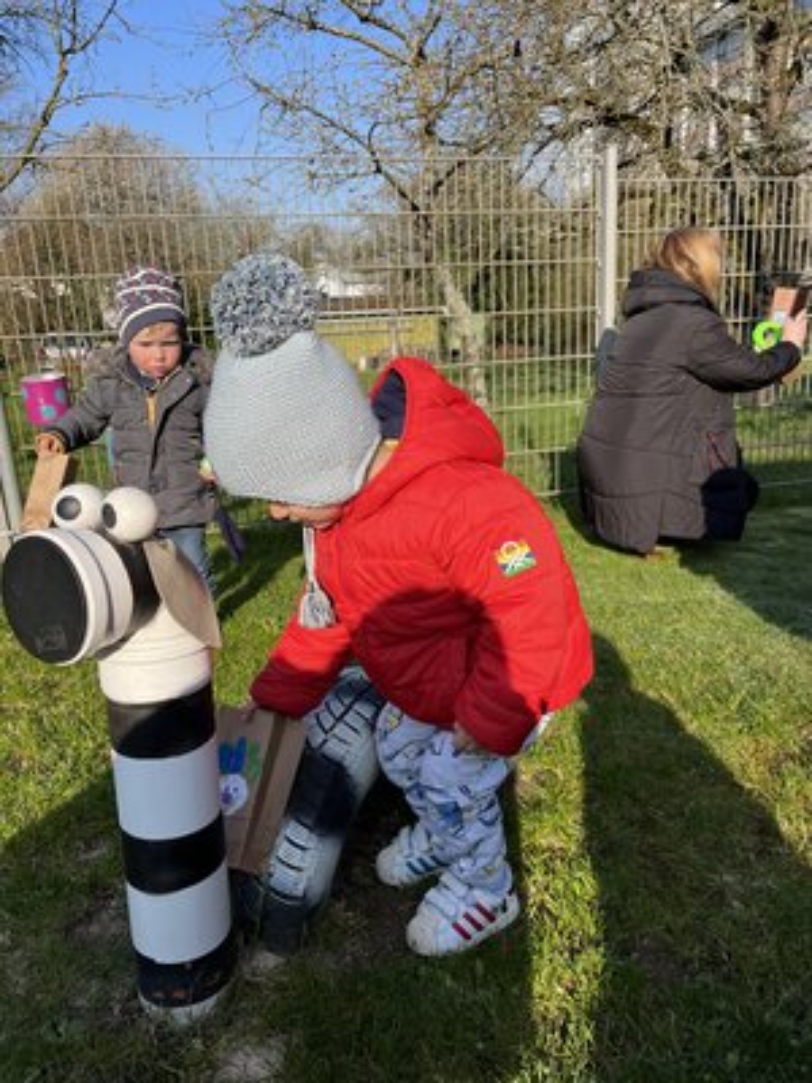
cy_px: 542
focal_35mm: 26
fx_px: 813
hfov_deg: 53.1
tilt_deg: -16.1
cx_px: 406
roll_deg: +2.6
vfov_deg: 67.3
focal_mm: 5.1
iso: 50
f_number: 1.6
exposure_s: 1/1923
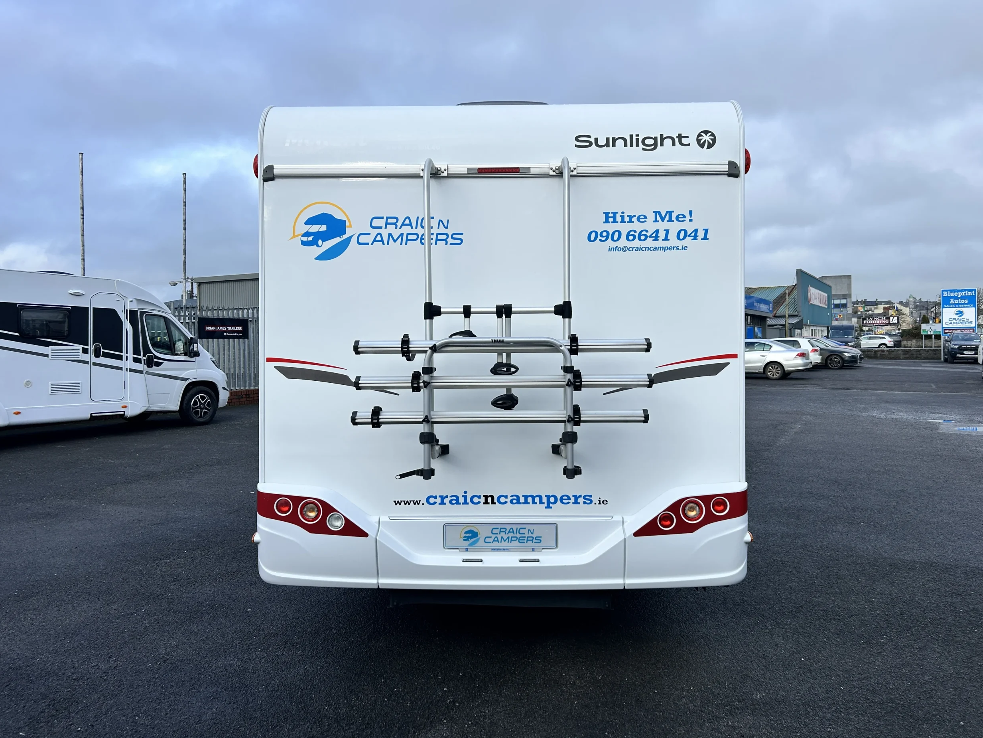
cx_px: 503
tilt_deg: -1.2
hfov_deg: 65.3
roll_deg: +1.0
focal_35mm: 27
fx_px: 767
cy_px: 358
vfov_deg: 51.4
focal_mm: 5.7
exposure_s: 1/1597
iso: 50
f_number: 1.5
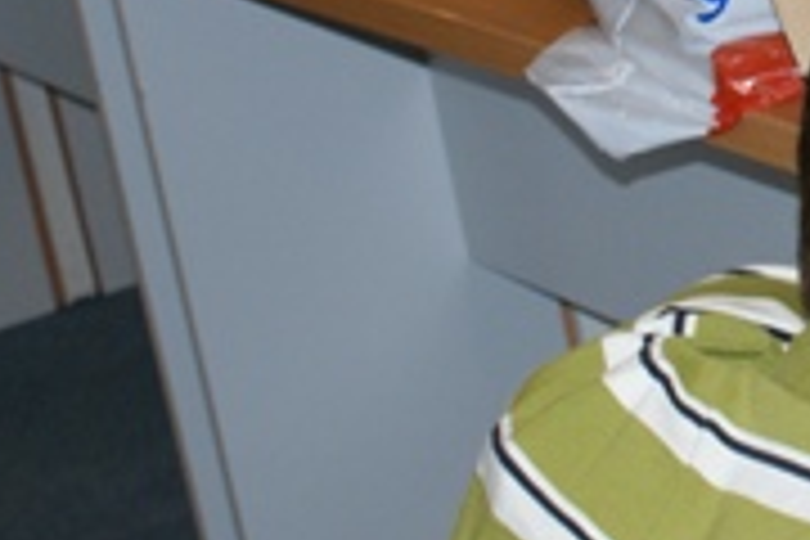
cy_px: -117
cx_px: 1350
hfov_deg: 12.0
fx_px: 3600
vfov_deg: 8.5
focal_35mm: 160
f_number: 5.6
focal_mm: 30
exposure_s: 1/60
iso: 400
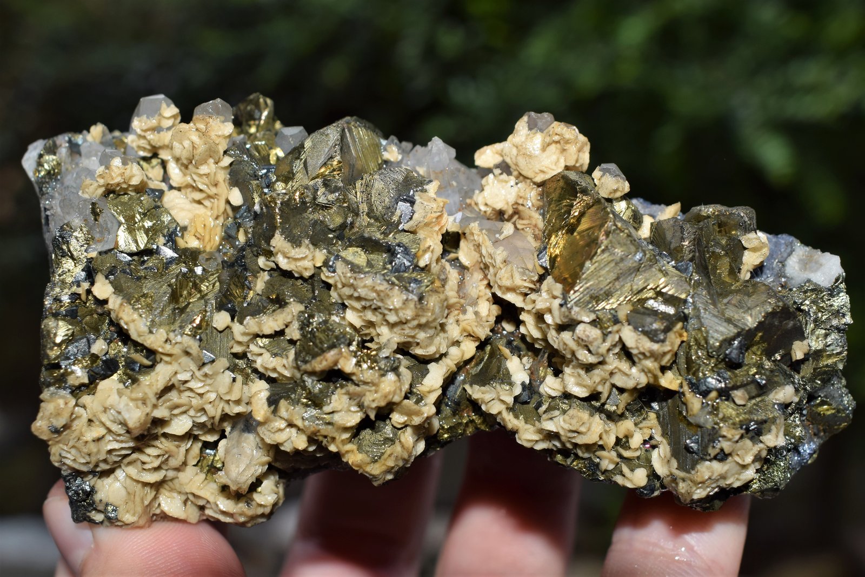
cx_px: 432
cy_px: 288
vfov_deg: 36.9
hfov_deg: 53.1
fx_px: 865
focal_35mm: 36
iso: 100
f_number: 8
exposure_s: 1/60
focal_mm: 24
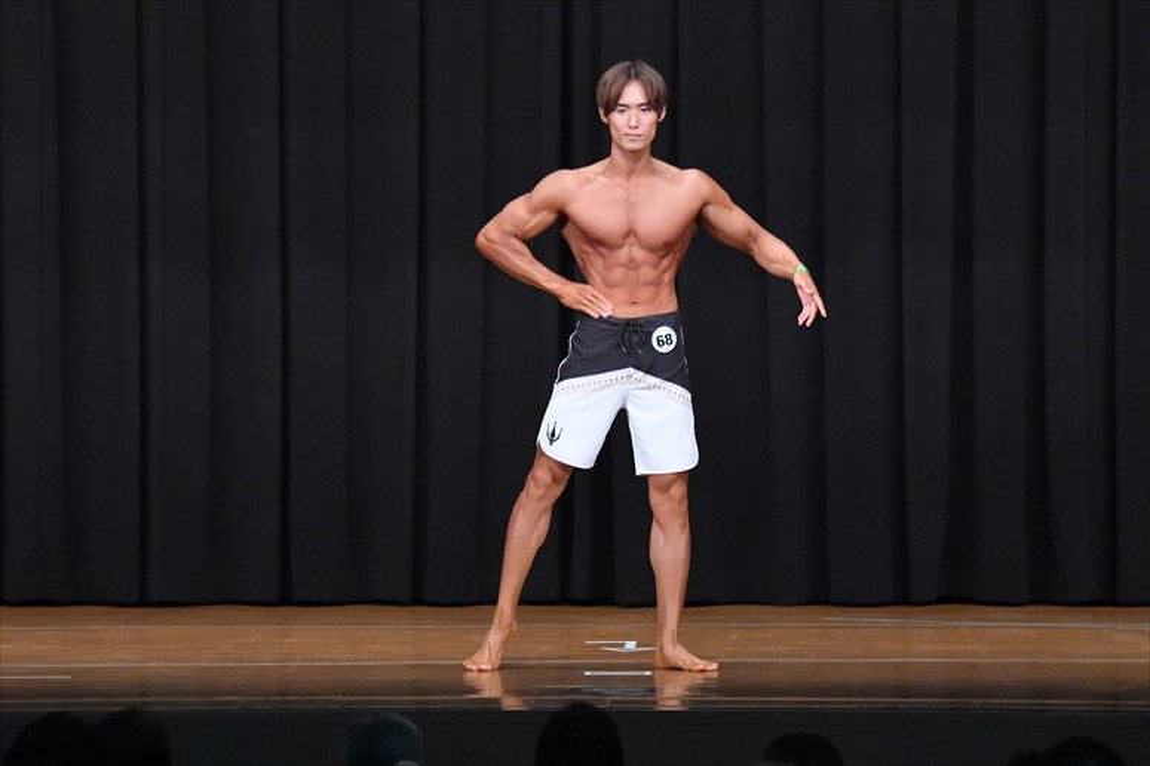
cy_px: 383
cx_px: 575
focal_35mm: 202
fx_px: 6450
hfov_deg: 10.2
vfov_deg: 6.8
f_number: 5.6
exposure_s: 1/400
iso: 8000
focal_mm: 135
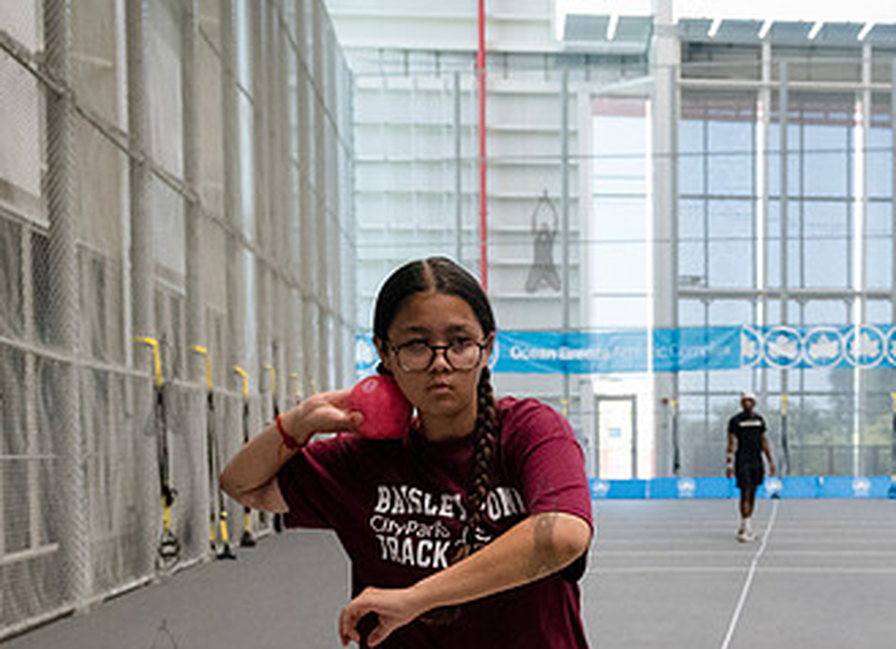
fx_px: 1457
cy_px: 521
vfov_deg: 24.7
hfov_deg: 33.6
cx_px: 661
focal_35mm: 57
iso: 6400
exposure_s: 1/1000
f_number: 3.5
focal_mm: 24
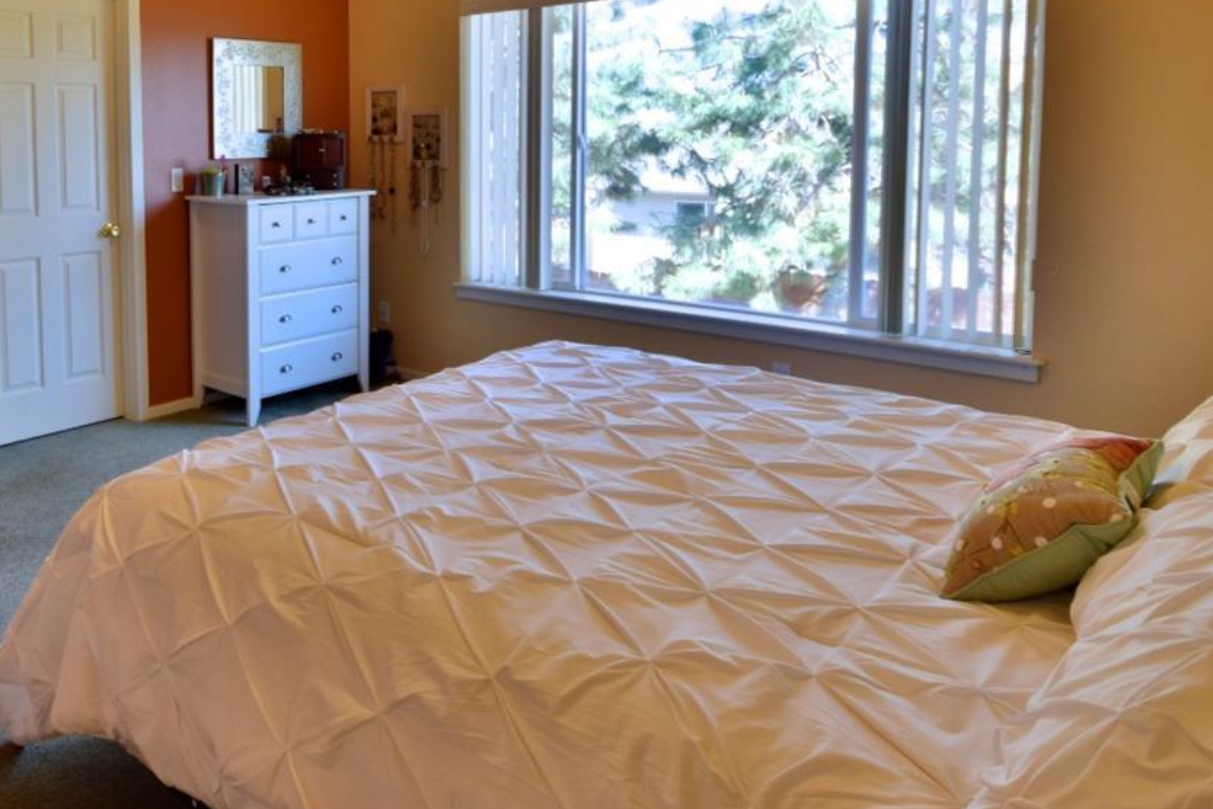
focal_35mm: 27
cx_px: 269
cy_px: 176
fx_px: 910
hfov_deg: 62.5
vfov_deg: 45.8
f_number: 4
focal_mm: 10
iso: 250
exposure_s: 1/80
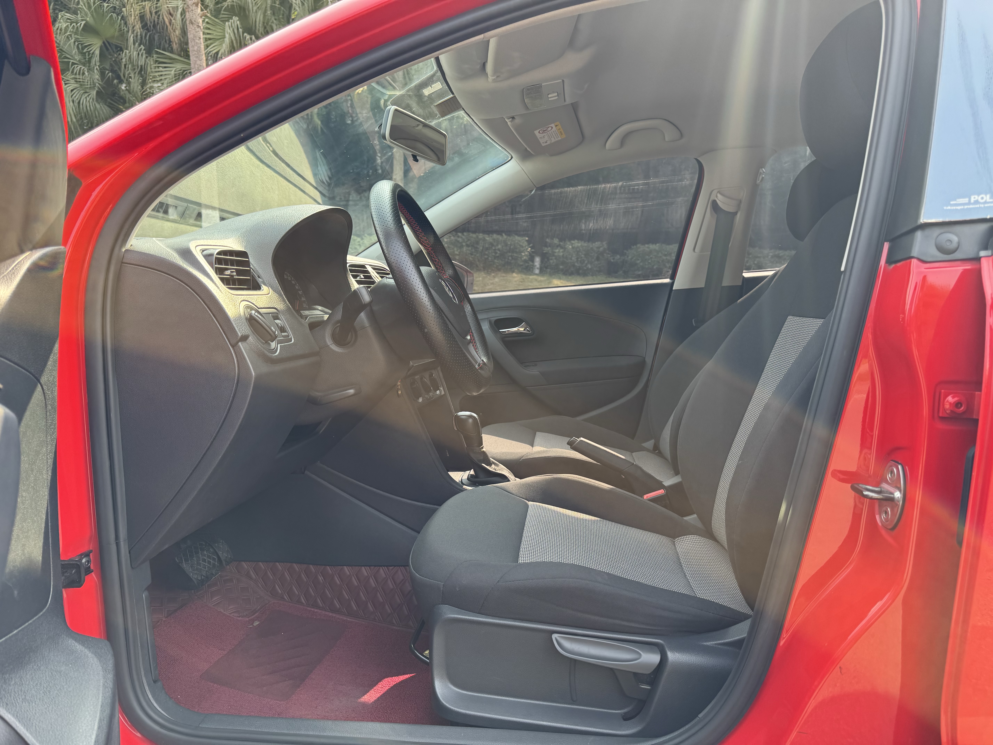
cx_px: 496
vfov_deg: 56.8
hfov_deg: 71.6
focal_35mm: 24
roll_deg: +1.1
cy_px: 372
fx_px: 688
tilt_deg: -5.1
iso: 64
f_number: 1.78
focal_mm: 6.76
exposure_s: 1/276
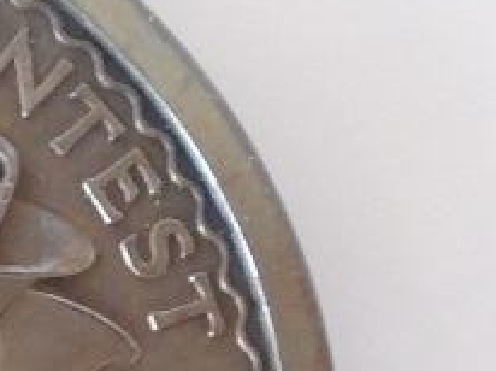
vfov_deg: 11.9
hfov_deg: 14.6
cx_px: -364
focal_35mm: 120
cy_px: 516
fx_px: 1717
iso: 250
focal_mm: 4.6
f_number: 3.2
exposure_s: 1/30
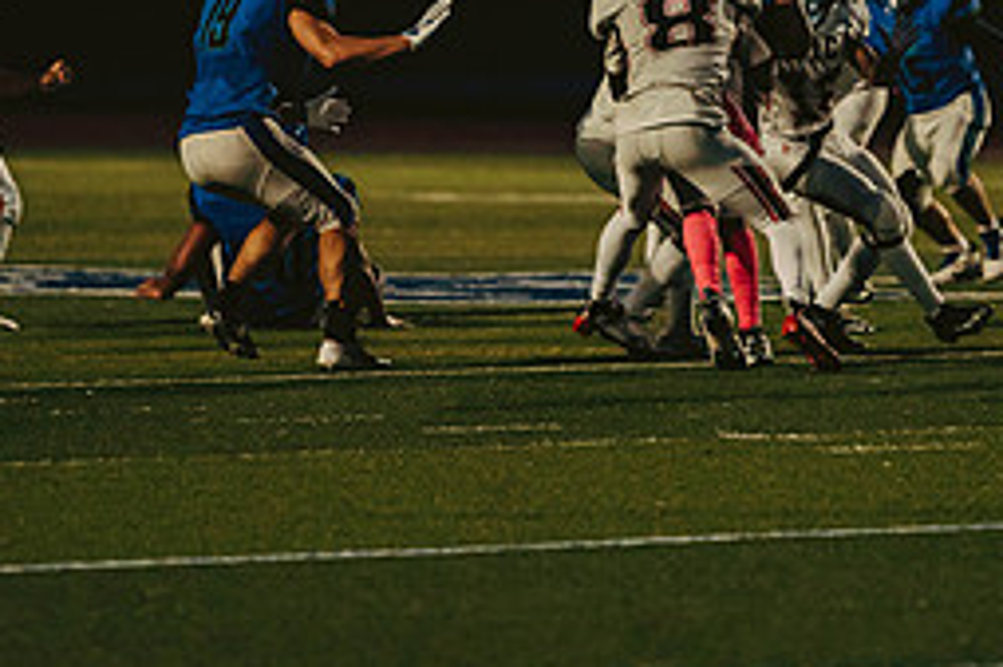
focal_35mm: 457
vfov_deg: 3.0
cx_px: 663
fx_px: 12724
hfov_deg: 4.5
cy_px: 89
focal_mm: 200
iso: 1600
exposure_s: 1/1250
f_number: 2.8
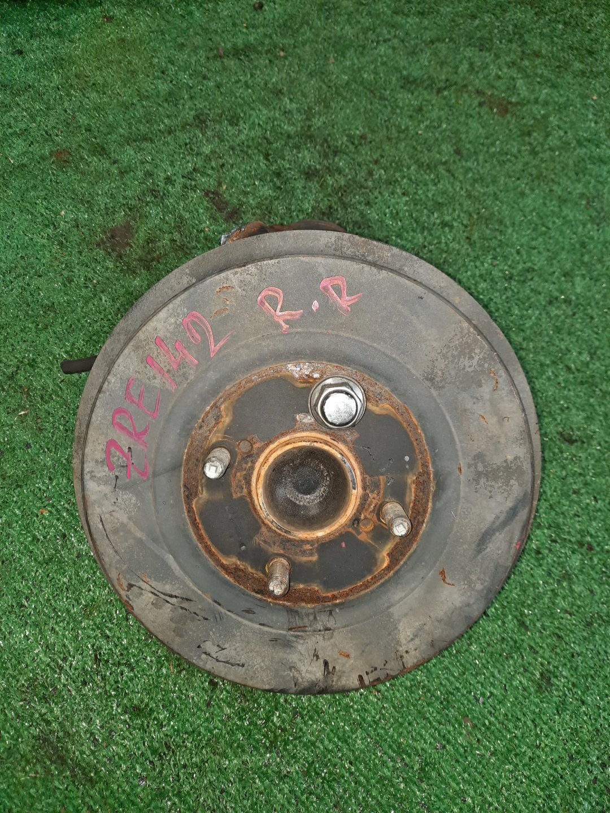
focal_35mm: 25
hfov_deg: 54.9
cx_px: 305
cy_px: 406
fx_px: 587
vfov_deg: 69.4
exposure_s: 1/50
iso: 367
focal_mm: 4.6
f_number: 2
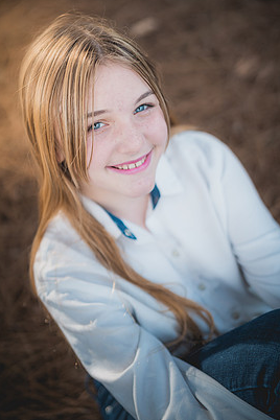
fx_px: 653
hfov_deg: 24.2
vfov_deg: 35.6
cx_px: 138
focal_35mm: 56
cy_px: 186
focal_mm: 50
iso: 250
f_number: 1.4
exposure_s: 1/2000
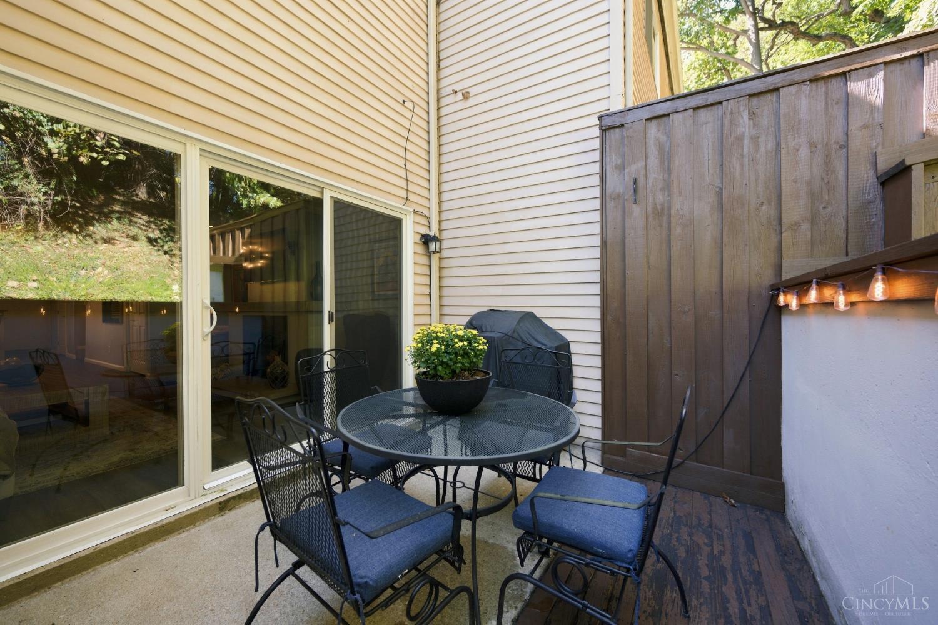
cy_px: 312
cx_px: 469
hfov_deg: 104.3
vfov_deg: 81.2
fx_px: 365
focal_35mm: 14
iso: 200
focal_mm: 14
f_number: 4
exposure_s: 1/60
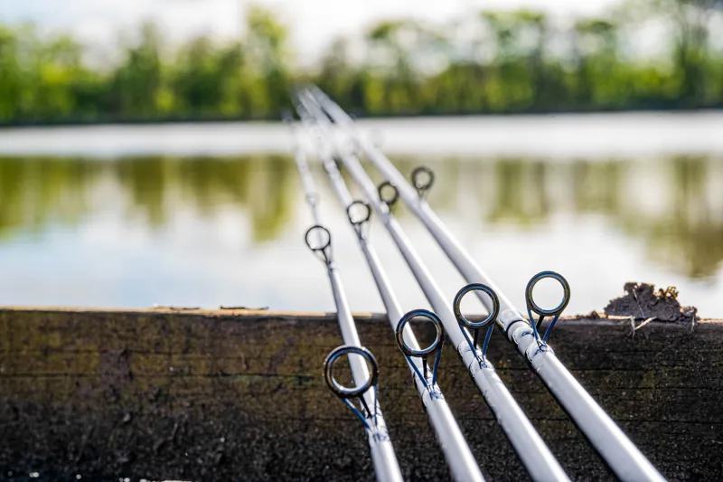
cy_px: 241
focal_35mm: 70
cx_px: 362
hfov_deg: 28.8
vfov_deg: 19.4
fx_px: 1405
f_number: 8
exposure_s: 1/200
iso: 100
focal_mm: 70
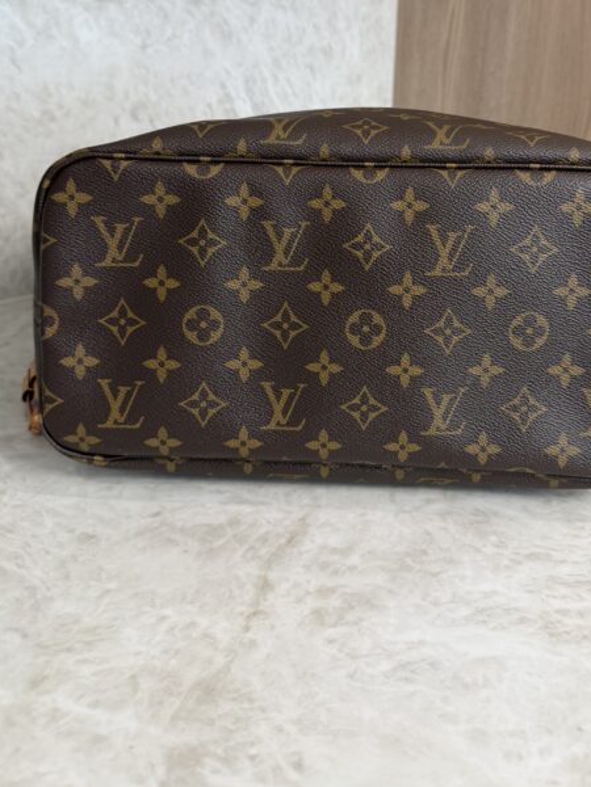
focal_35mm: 32
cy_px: 273
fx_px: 728
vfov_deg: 55.8
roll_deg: -3.4
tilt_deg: -16.5
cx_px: 353
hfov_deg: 43.9
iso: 125
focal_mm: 6.76
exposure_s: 1/120
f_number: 1.78
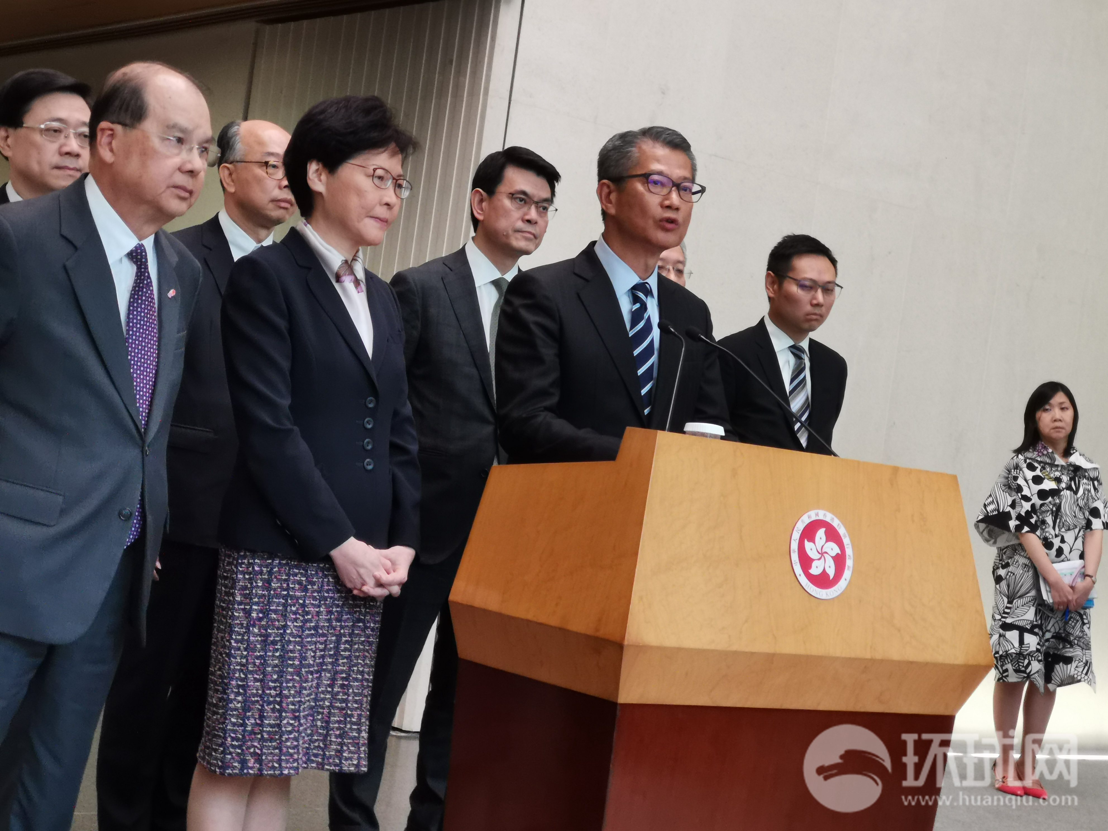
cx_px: 554
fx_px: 1985
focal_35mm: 62
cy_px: 416
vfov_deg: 23.7
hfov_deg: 31.2
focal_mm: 3.95
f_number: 2.4
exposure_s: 1/50
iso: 160
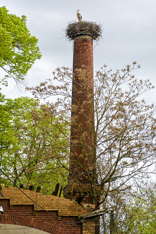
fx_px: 702
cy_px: 117
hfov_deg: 12.7
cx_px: 78
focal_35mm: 108
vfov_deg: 18.9
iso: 200
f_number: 6.3
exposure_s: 1/1000
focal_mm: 72
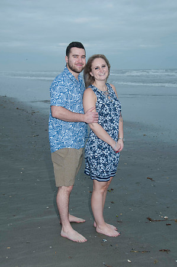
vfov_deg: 41.2
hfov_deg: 28.0
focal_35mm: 48
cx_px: 88
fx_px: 355
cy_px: 134
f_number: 5.6
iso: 100
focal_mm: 32
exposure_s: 1/125
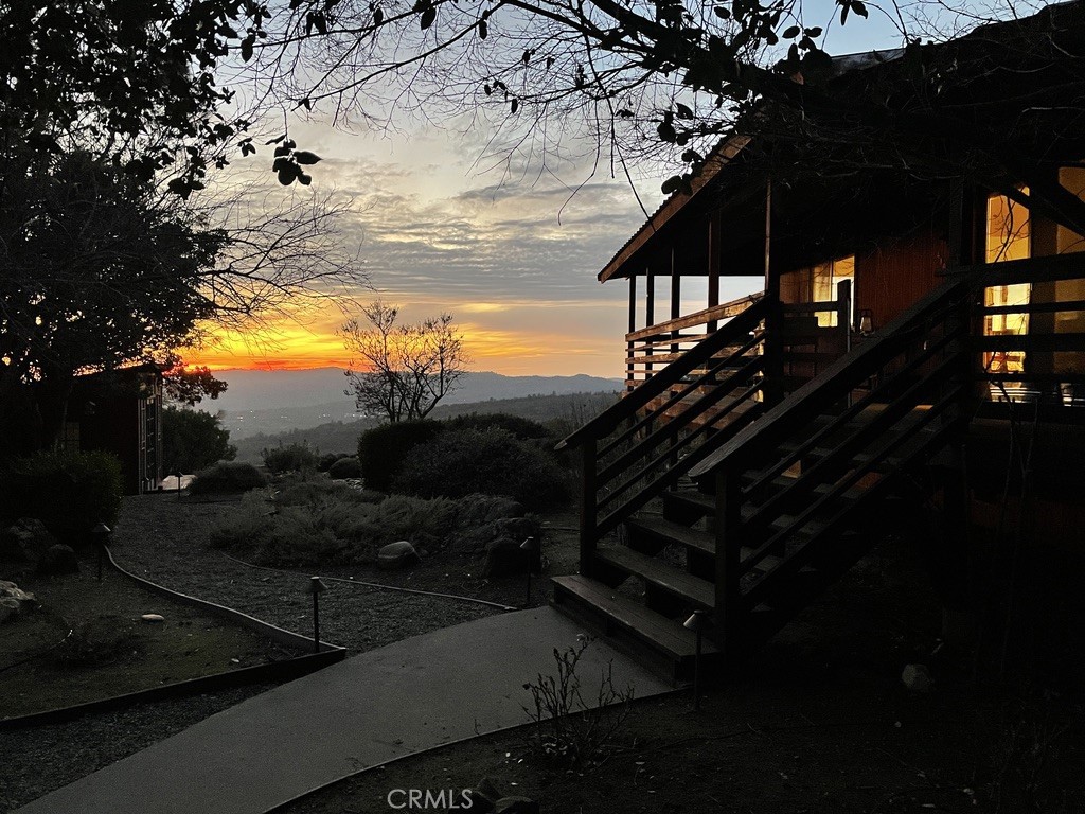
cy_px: 407
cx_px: 542
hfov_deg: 67.3
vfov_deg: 53.1
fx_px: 815
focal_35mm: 26
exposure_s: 1/40
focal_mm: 4.2
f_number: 1.6
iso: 640
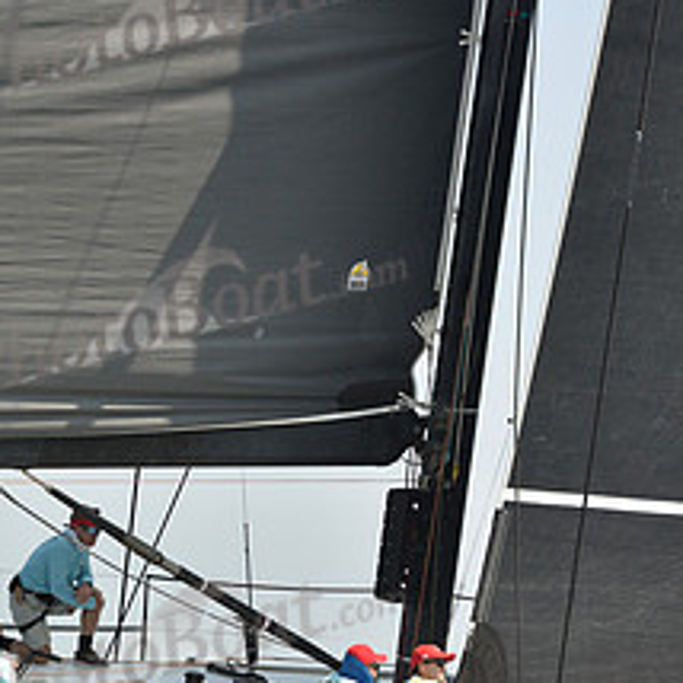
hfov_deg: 8.3
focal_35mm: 207
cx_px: -204
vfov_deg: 8.4
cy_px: 525
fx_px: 4621
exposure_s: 1/800
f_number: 8
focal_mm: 90
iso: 250
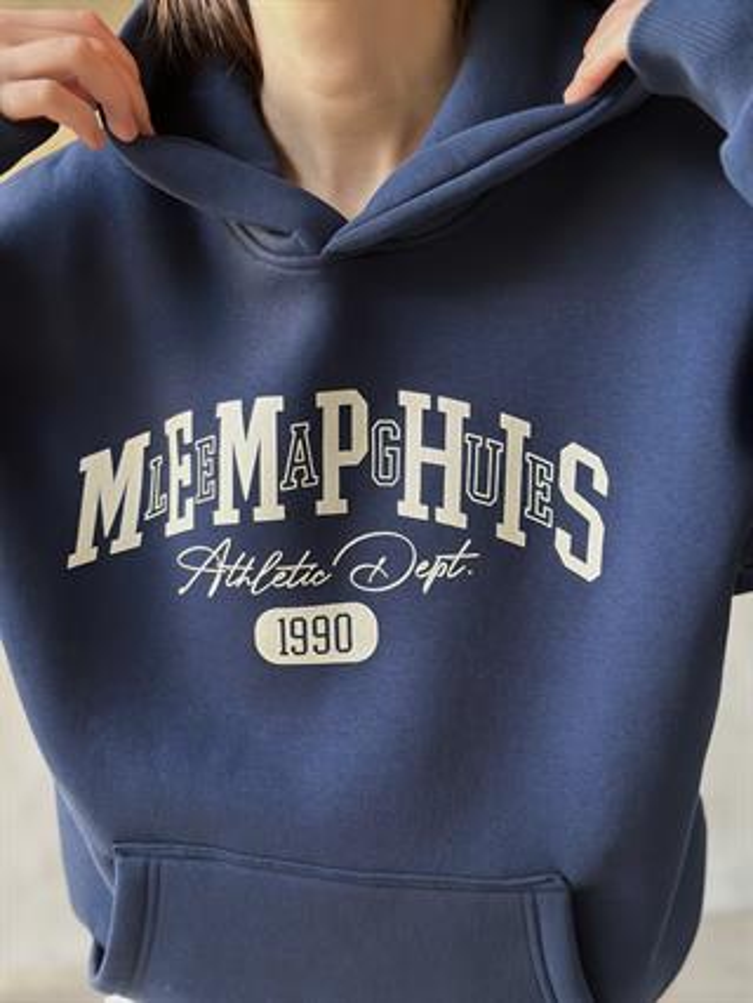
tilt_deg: -0.4
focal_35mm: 48
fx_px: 1391
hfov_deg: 30.3
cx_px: 376
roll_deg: -0.2
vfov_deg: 39.6
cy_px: 502
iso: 640
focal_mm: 6.86
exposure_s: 1/40
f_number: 1.78
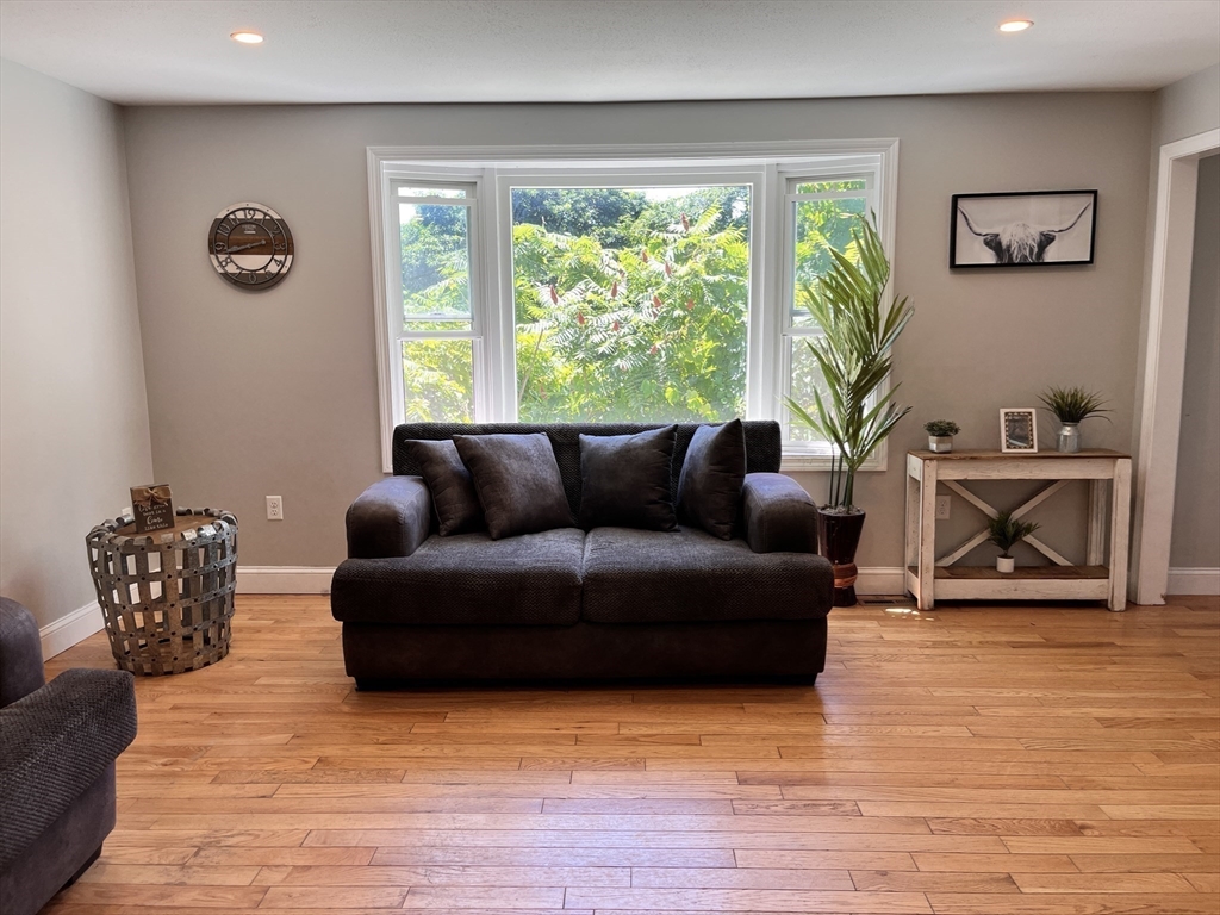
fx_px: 916
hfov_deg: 67.3
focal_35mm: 26
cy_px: 458
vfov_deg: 53.1
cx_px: 610
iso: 32
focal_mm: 5.1
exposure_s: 1/124
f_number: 1.6
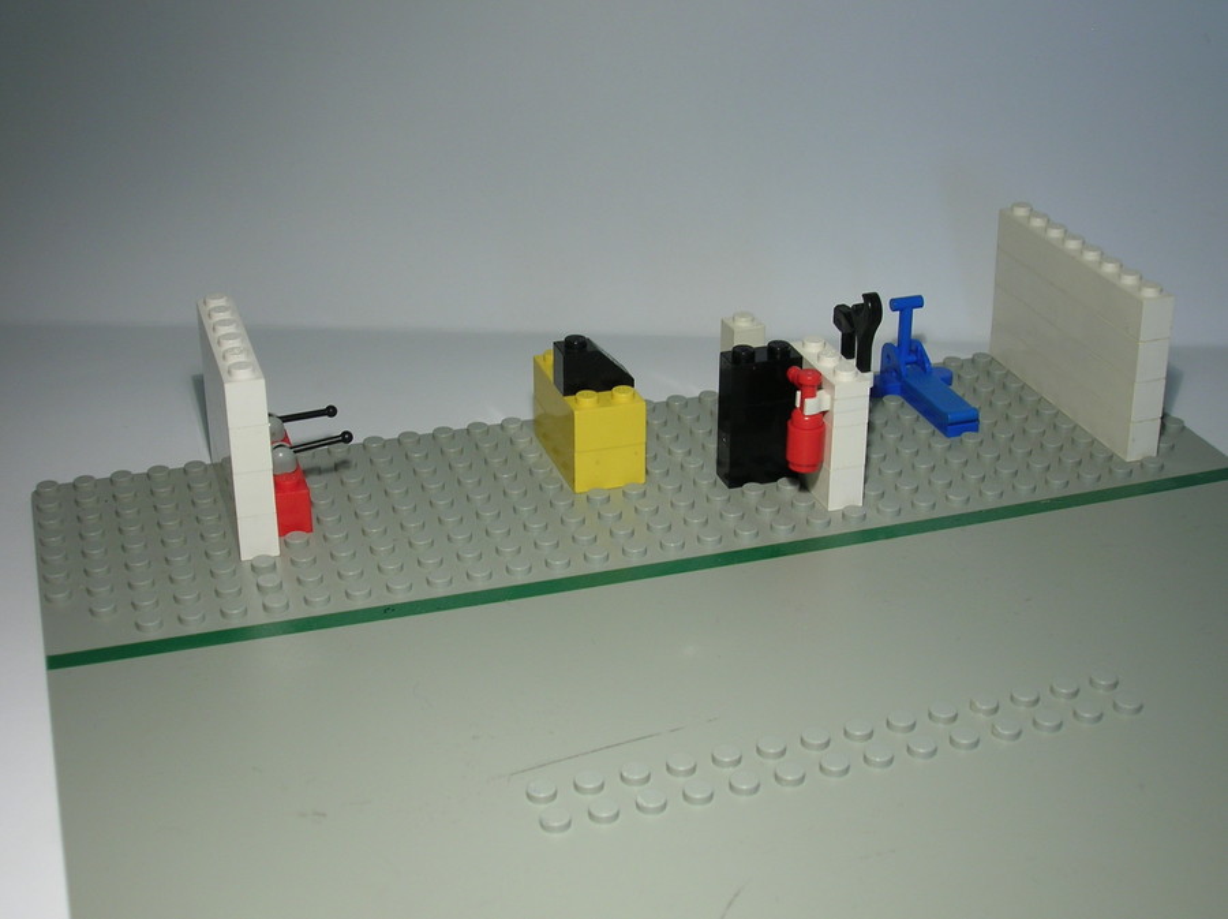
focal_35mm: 50
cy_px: 460
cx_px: 614
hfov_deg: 38.2
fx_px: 1772
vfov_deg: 29.1
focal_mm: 8.4
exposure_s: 1/26.5
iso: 50
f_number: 3.3
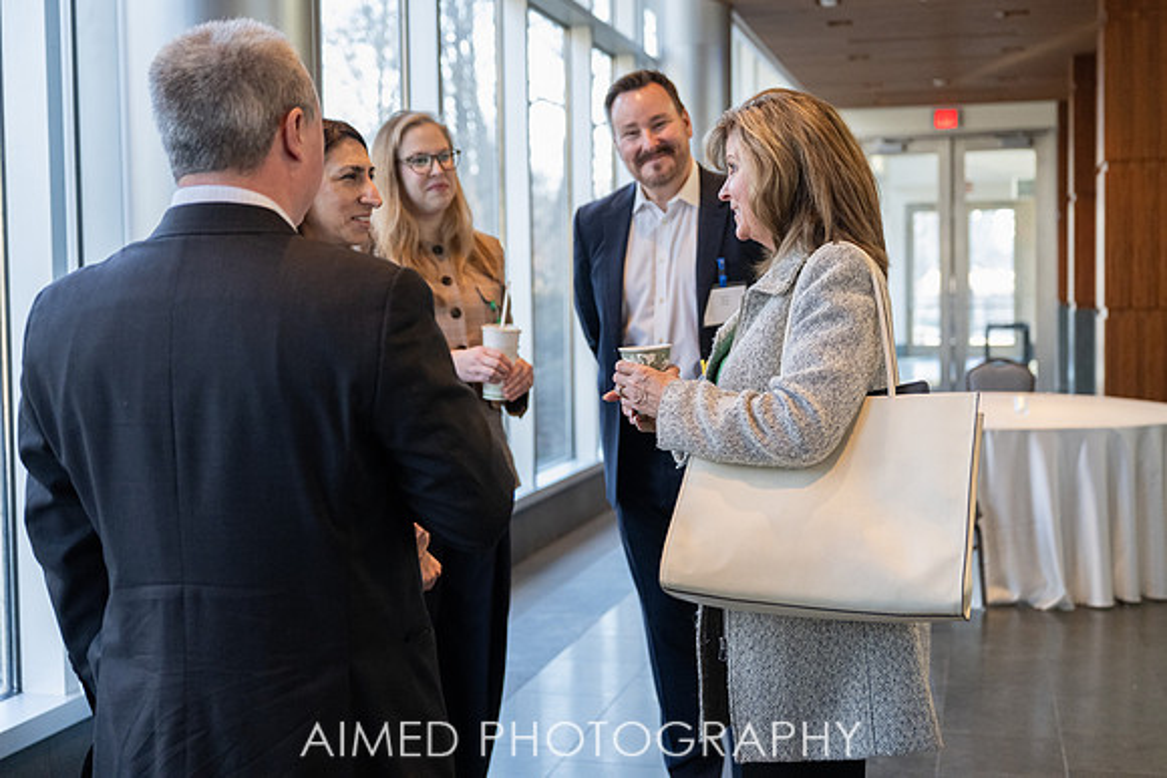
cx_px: 630
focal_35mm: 42
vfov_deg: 31.8
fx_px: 1366
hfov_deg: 46.2
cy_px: 358
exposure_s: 1/200
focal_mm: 39
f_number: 2.8
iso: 2500
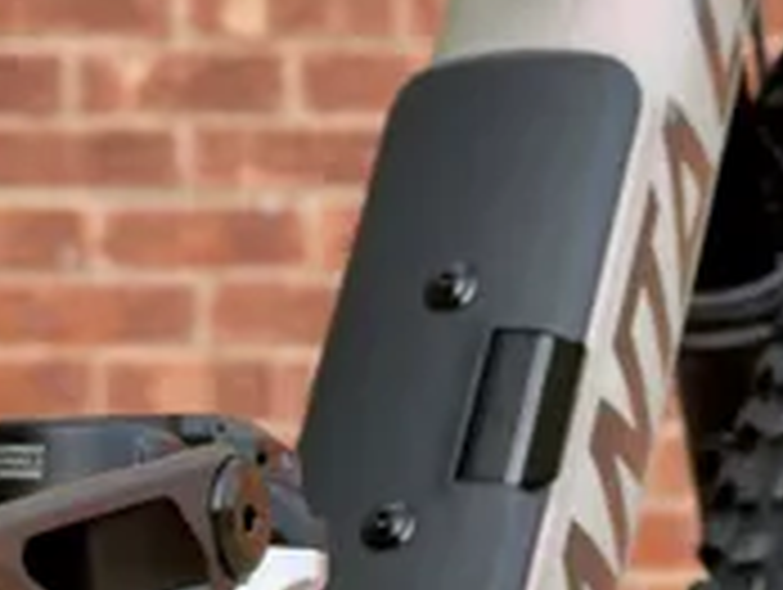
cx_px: 468
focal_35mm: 188
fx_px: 4258
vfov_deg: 7.9
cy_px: 360
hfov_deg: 10.5
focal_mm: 6.76
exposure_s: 1/467
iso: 64
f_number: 1.78
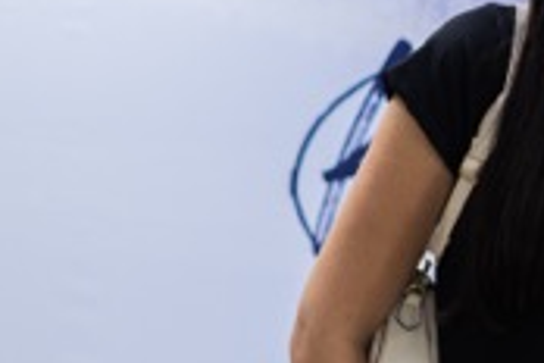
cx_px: 797
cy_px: 133
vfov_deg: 7.5
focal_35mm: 184
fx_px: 2780
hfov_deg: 10.8
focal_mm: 50
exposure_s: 1/100
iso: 640
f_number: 1.8
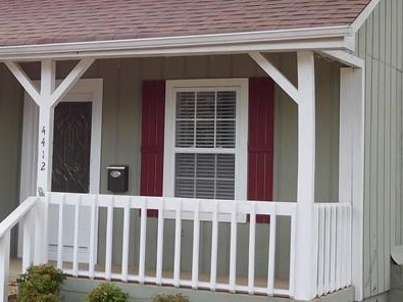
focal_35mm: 83
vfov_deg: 17.7
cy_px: 90
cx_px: 101
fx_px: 966
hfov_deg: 23.3
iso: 125
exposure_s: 1/250
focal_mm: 5.7
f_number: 3.6
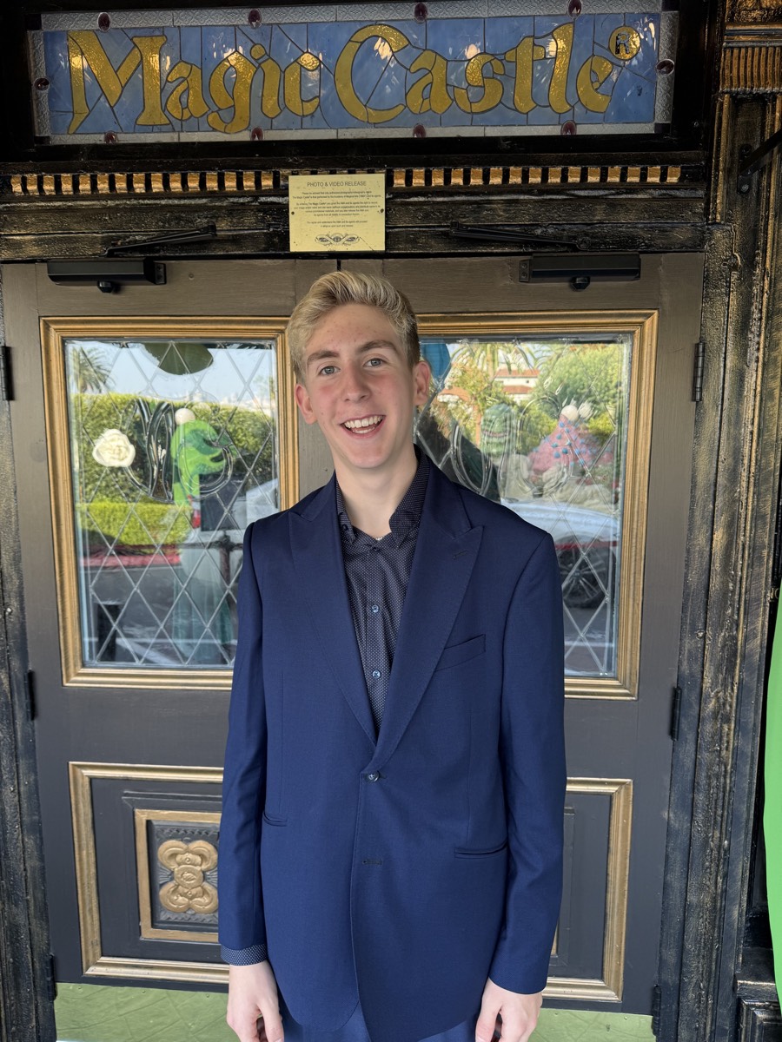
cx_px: 391
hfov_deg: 56.8
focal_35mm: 24
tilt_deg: -7.5
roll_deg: +0.5
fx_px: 723
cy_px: 521
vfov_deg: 71.6
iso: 80
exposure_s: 1/125
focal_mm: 6.76
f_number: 1.78
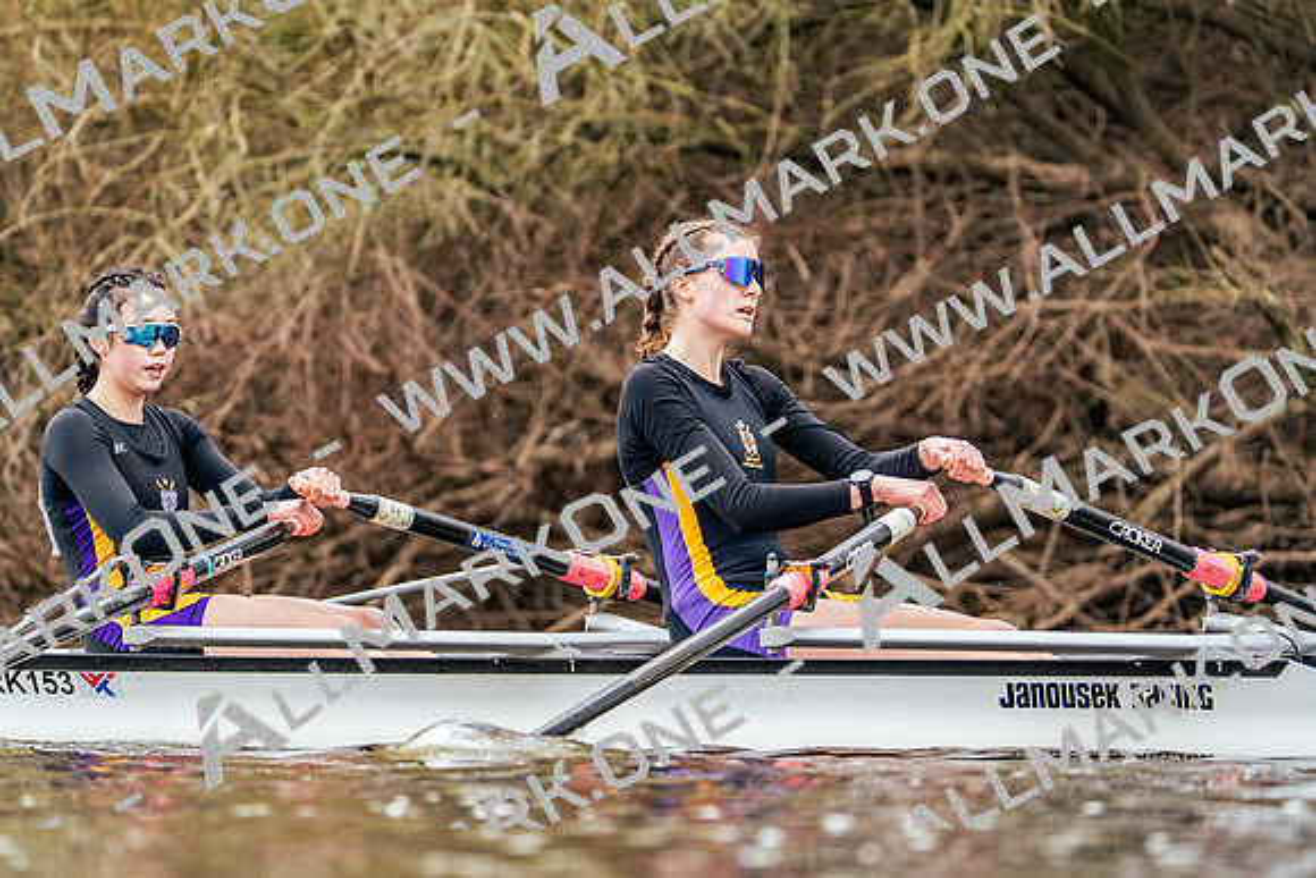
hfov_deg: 5.8
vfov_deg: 3.9
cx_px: 658
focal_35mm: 353
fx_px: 12907
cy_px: 439
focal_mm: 353
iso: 3200
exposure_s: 1/2000
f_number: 6.3
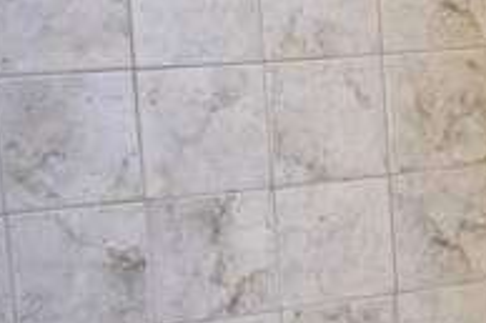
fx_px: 1066
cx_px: 463
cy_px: 153
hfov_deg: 24.7
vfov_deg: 17.2
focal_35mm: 79
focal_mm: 5.4
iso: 250
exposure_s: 1/120
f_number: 1.8
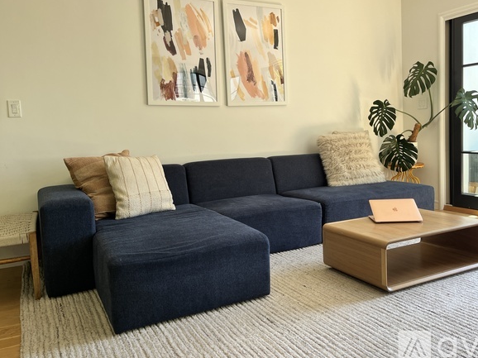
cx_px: 256
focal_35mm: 30
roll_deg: +2.0
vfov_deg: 46.7
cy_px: 157
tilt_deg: -4.6
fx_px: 414
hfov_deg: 59.9
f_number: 1.6
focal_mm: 5.1
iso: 50
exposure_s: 1/122
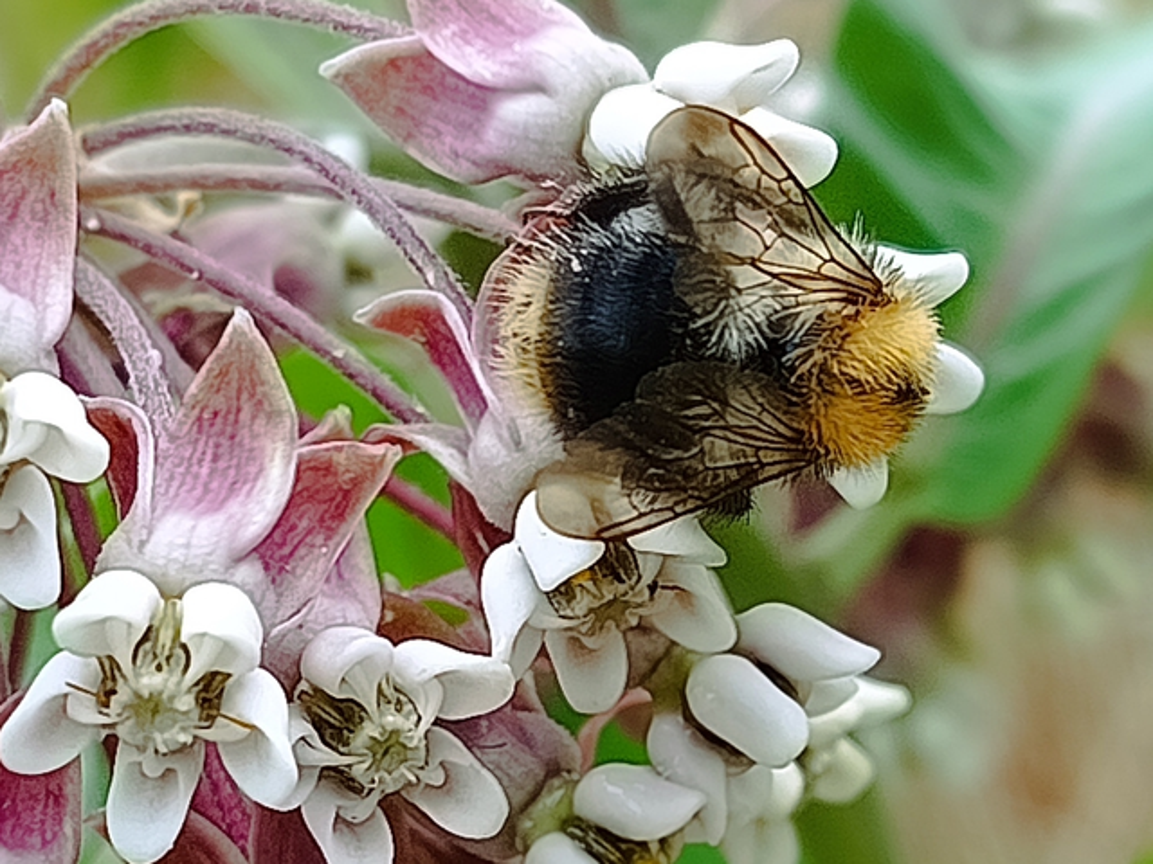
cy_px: 432
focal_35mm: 46
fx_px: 1532
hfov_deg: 41.2
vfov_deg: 31.5
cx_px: 576
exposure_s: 1/185
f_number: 1.7
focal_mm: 5.24
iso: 50
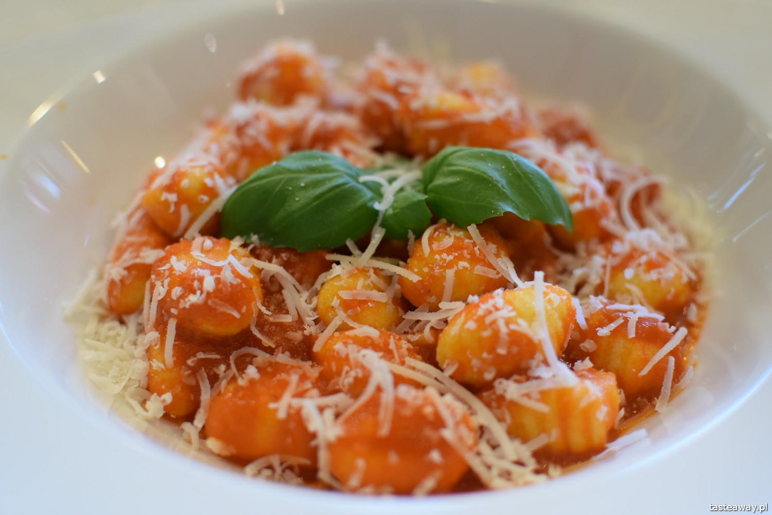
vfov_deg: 25.8
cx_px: 386
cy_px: 258
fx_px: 1126
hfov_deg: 37.9
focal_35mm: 52
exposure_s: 1/60
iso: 800
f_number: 2.5
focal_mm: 35
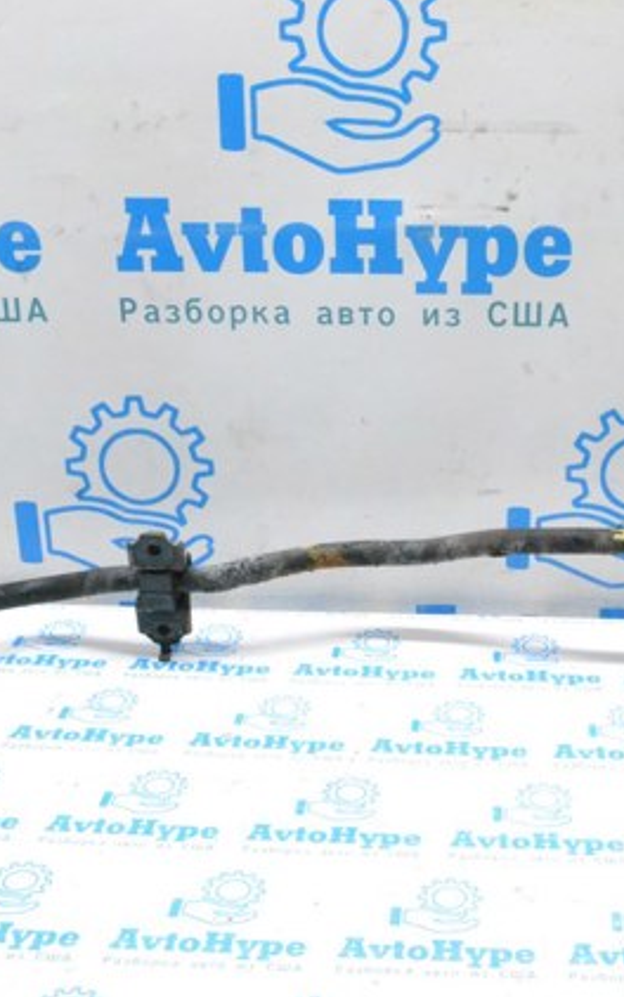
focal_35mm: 51
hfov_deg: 25.0
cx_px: 477
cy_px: 498
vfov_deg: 39.6
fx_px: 1387
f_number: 18
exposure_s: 1/50
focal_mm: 22
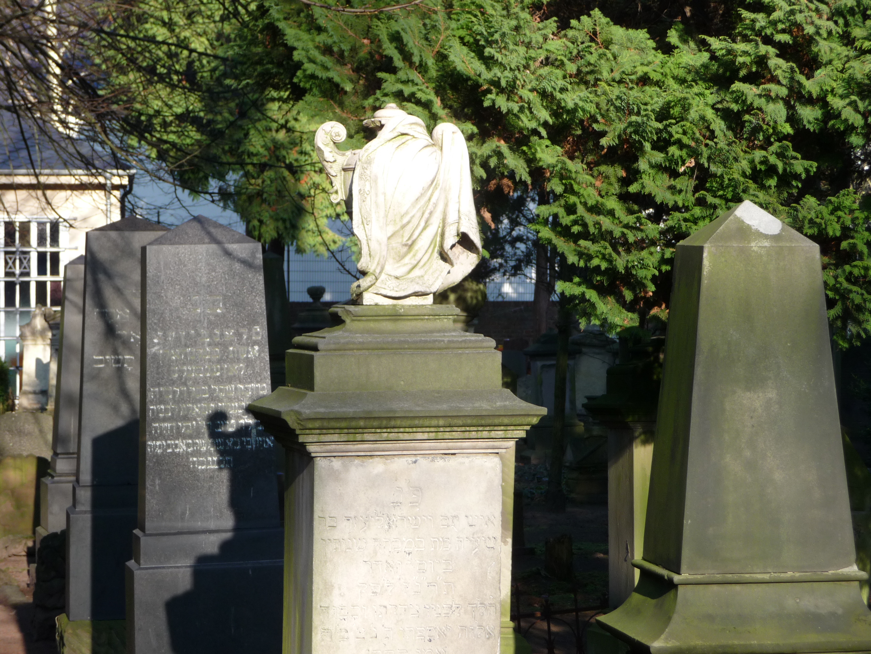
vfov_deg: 13.2
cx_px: 436
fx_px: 2818
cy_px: 327
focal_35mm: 112
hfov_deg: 17.6
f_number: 4.7
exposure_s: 1/160
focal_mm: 19.1
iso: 100
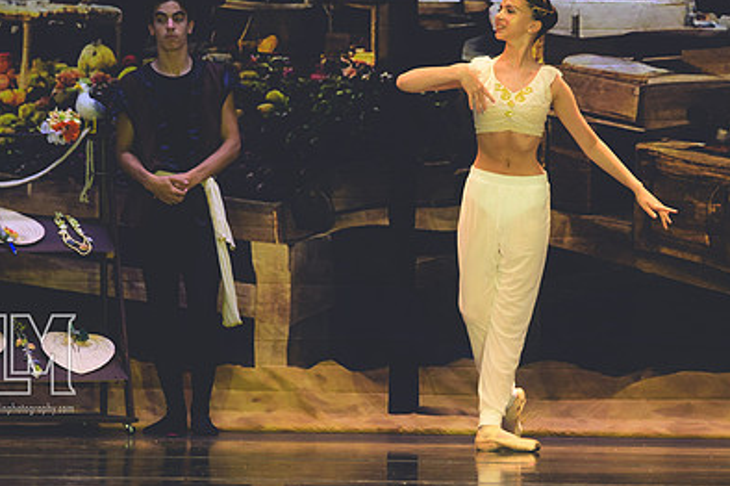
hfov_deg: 4.7
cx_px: 413
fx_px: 8955
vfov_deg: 3.1
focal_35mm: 442
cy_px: 141
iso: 1800
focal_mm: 200
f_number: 2.8
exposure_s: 1/500
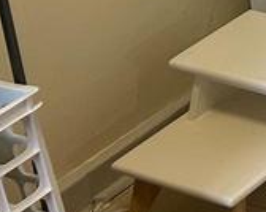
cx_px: 722
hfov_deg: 10.1
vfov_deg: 9.0
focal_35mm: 155
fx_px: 1219
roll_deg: +2.6
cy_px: -296
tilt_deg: -14.5
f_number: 1.5
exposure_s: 1/120
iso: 125
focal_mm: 5.7
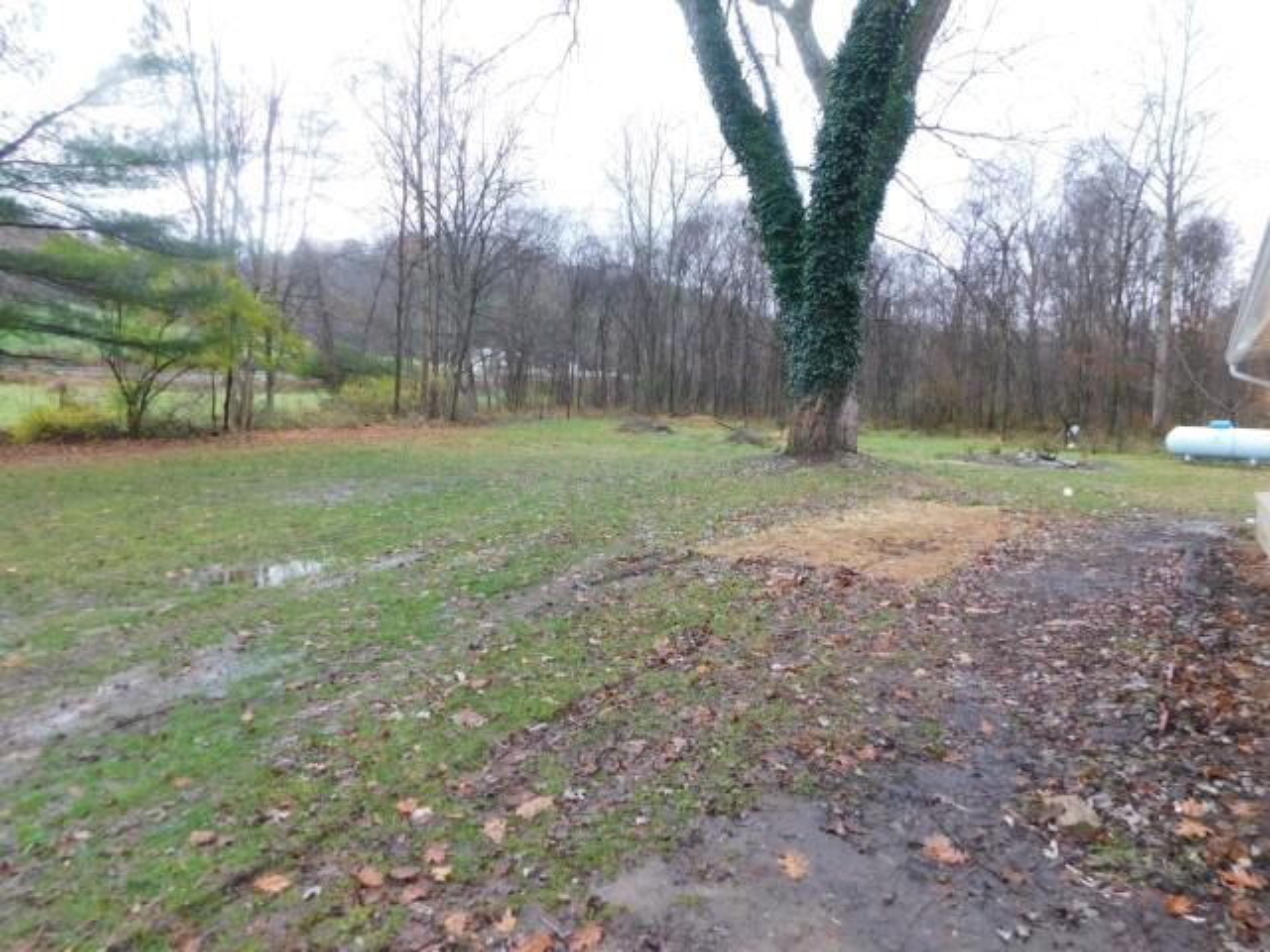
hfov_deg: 73.9
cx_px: 635
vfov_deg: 58.9
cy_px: 476
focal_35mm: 23
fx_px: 844
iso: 125
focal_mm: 4
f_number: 3
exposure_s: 1/40
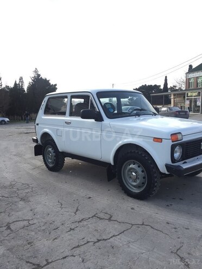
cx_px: 101
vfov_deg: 61.7
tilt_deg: -8.2
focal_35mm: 29
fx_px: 226
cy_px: 134
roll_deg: +1.8
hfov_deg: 48.2
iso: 32
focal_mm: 4.15
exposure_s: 1/659
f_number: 2.2
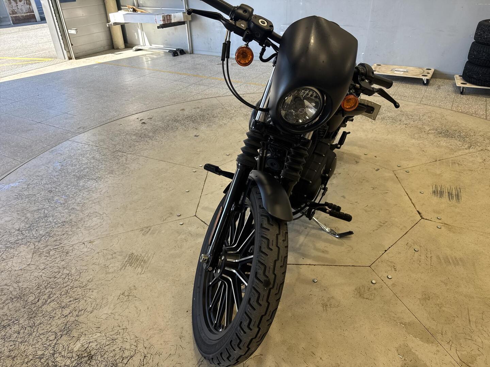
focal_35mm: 24
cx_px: 245
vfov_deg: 56.8
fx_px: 340
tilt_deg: -31.8
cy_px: 184
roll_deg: +3.4
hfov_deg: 71.6
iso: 64
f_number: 1.78
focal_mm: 6.76
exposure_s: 1/248
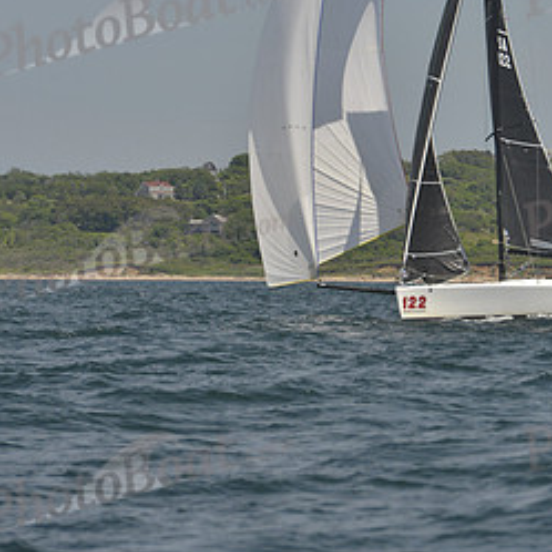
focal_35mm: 396
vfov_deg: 4.4
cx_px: 409
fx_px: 7144
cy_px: 106
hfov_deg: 4.4
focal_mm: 200
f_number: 8
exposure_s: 1/800
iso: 400
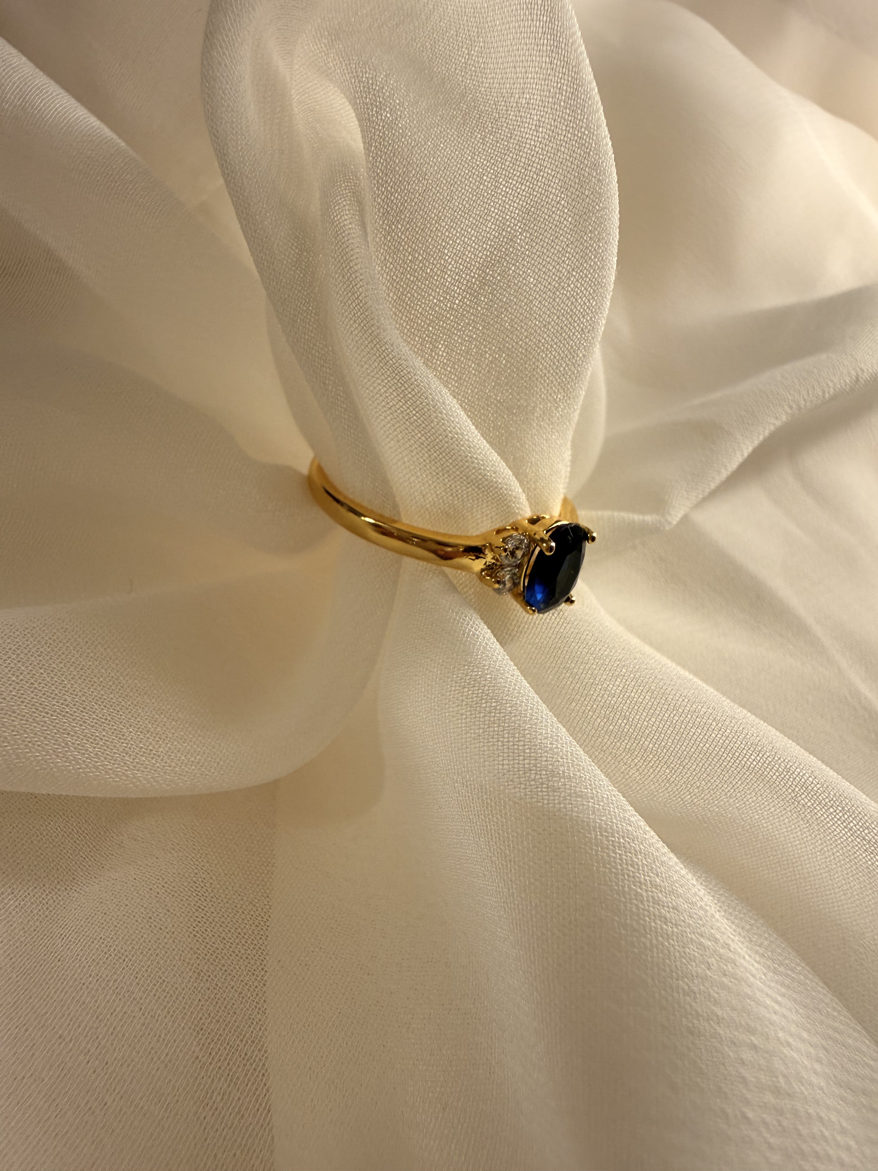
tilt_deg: -42.1
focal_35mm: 24
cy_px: 586
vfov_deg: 71.6
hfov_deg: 56.8
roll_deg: -34.5
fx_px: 812
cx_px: 439
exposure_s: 1/100
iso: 100
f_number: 2.2
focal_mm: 2.22
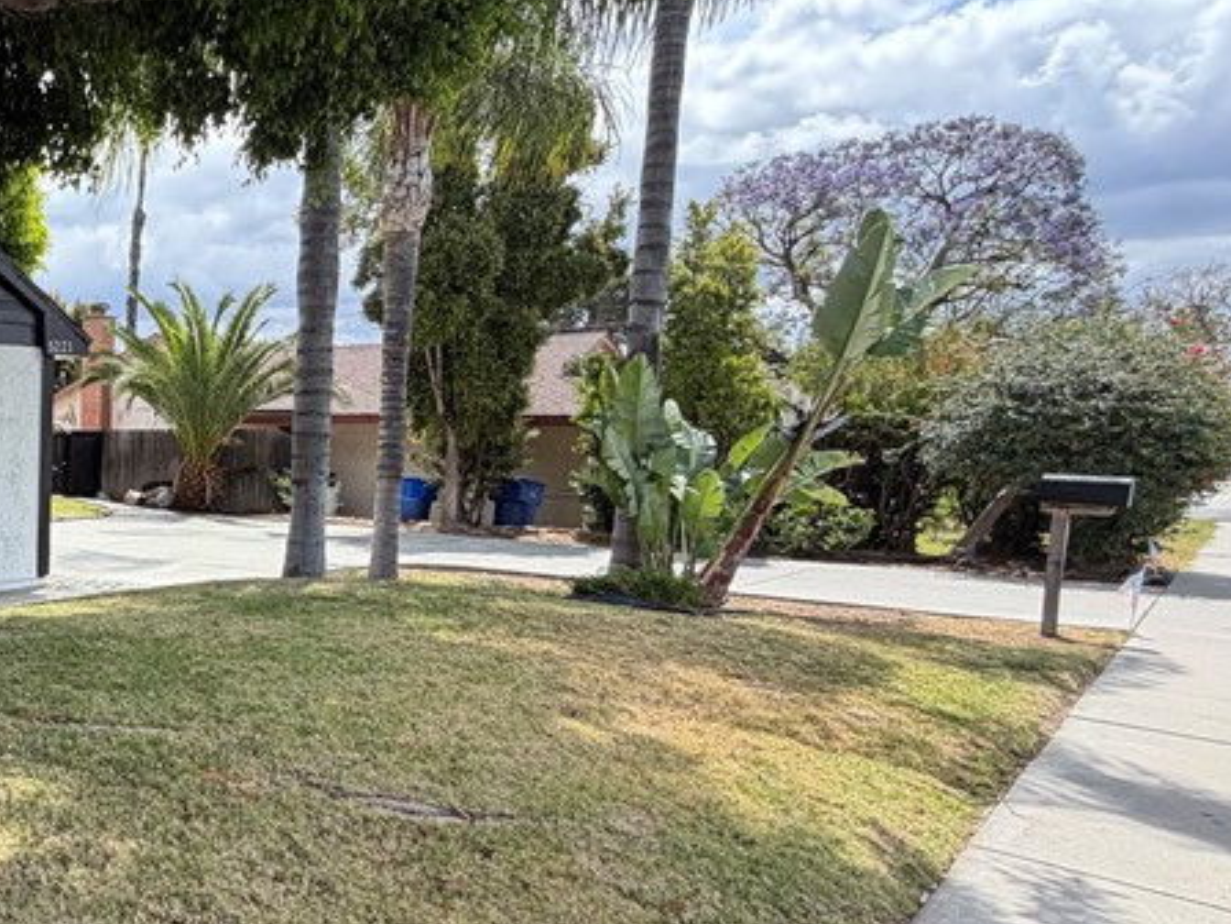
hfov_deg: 45.6
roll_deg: -1.6
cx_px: -60
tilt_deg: -3.1
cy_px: 528
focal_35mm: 32
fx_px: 1138
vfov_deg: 44.0
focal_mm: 2.22
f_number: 2.2
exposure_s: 1/502
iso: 50
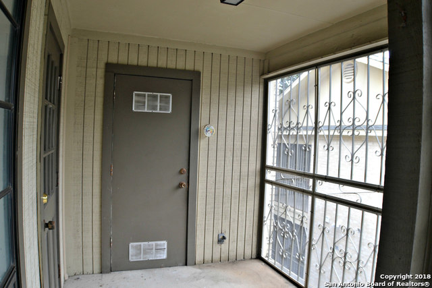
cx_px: 216
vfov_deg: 38.4
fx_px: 414
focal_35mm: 34
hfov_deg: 55.1
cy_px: 144
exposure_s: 1/60
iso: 400
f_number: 5.6
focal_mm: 23
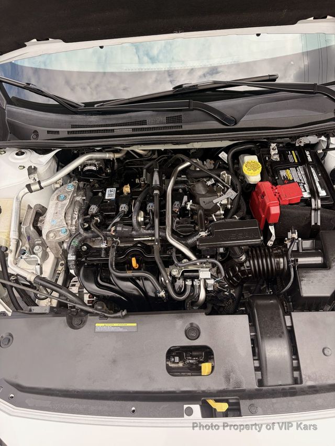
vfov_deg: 67.3
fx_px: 335
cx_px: 168
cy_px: 223
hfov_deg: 53.1
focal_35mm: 26
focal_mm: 5.96
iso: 50
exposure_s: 1/673
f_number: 1.6
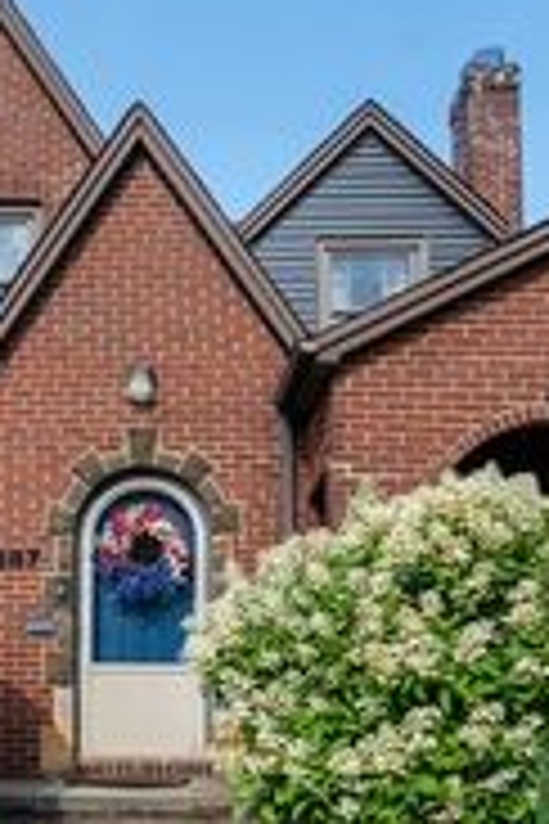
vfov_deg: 45.1
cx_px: 144
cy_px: 655
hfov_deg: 32.1
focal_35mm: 41
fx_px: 938
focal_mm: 15
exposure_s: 1/1000
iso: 200
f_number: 7.1
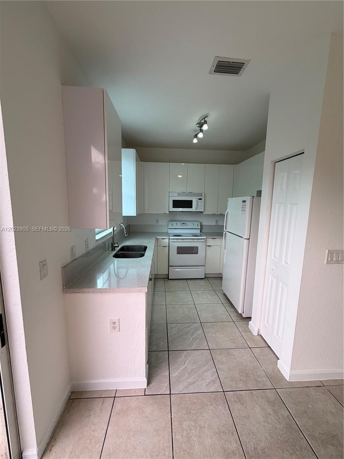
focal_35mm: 14
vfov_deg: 102.1
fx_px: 186
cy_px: 230
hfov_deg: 85.7
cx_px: 172
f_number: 2.2
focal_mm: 2.22
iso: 80
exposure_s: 1/120
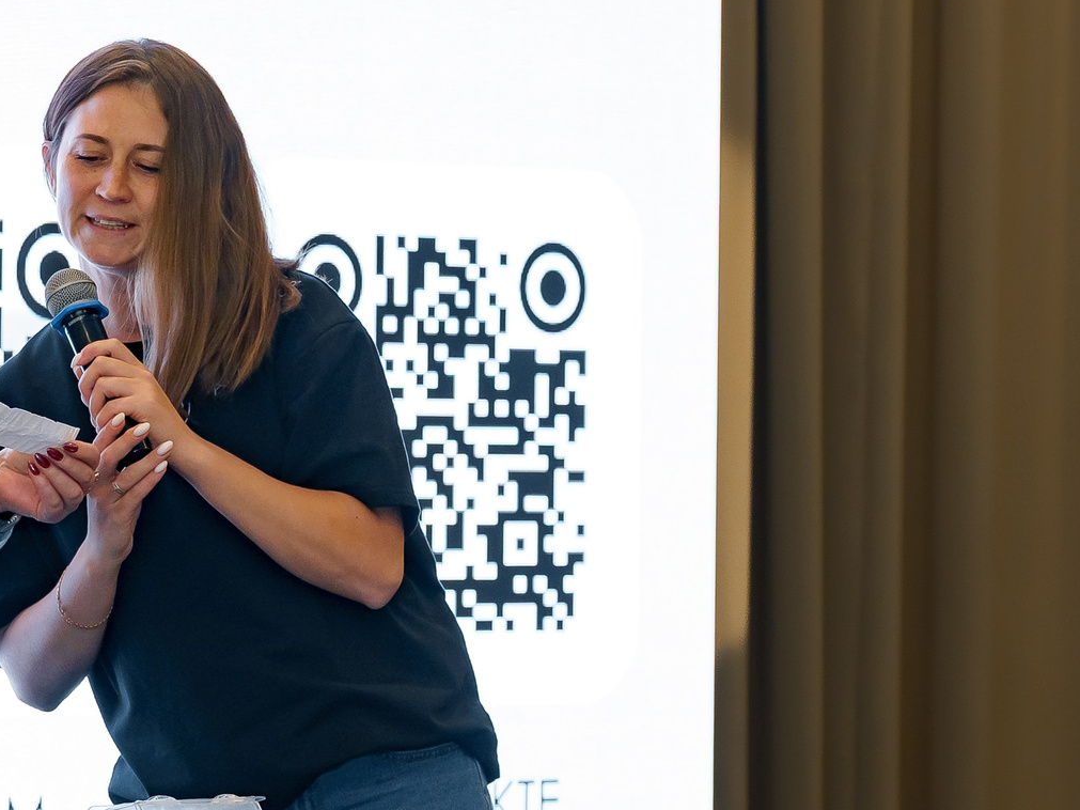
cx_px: 132
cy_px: 508
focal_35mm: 195
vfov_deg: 7.6
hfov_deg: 10.1
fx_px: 6083
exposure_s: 1/125
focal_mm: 76
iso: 1000
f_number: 4
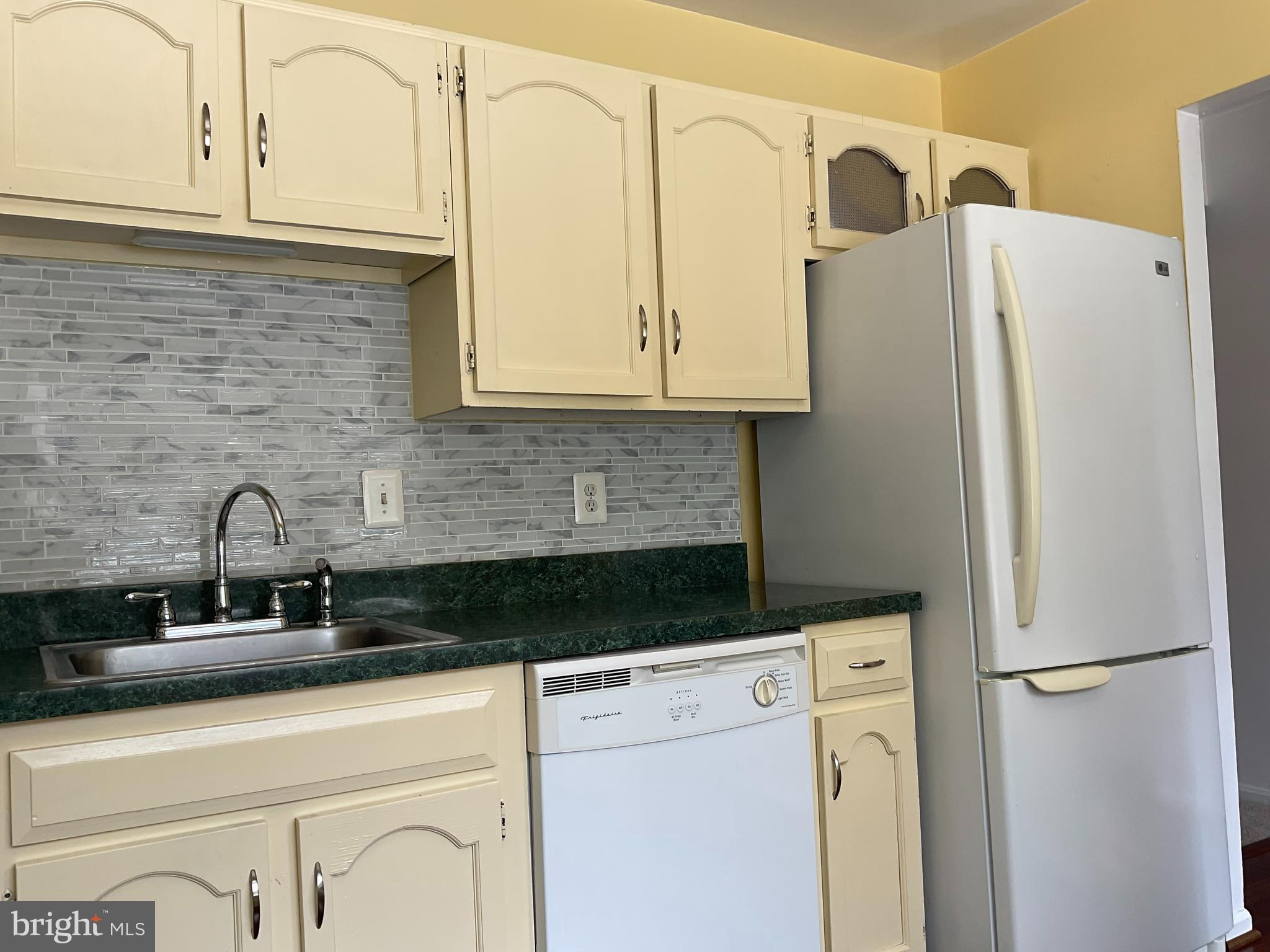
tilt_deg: +1.6
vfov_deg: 48.2
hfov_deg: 61.7
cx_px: 635
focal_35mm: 29
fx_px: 1064
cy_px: 476
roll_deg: +2.1
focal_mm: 3
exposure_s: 1/165
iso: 16
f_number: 1.8
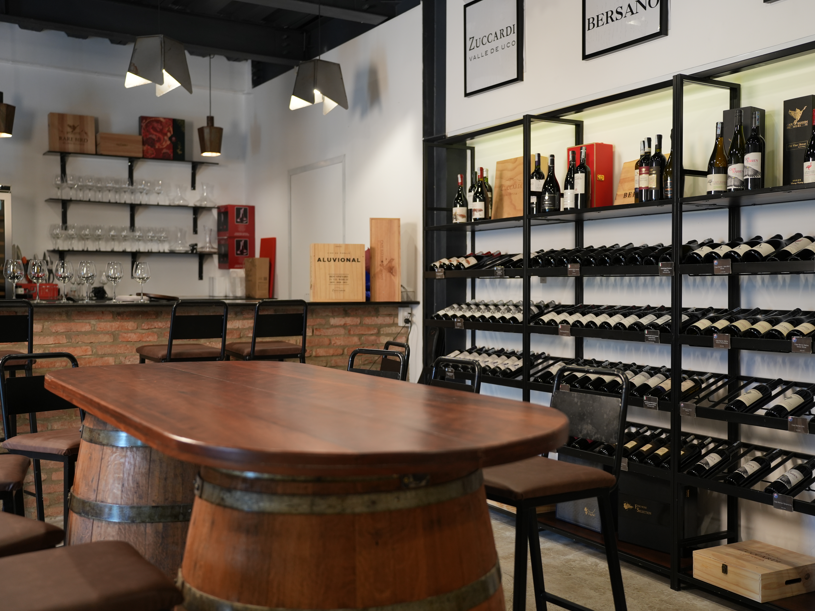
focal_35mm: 38
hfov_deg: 48.9
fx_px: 895
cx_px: 441
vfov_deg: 37.7
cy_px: 306
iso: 640
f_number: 2.8
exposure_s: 1/125
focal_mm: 35
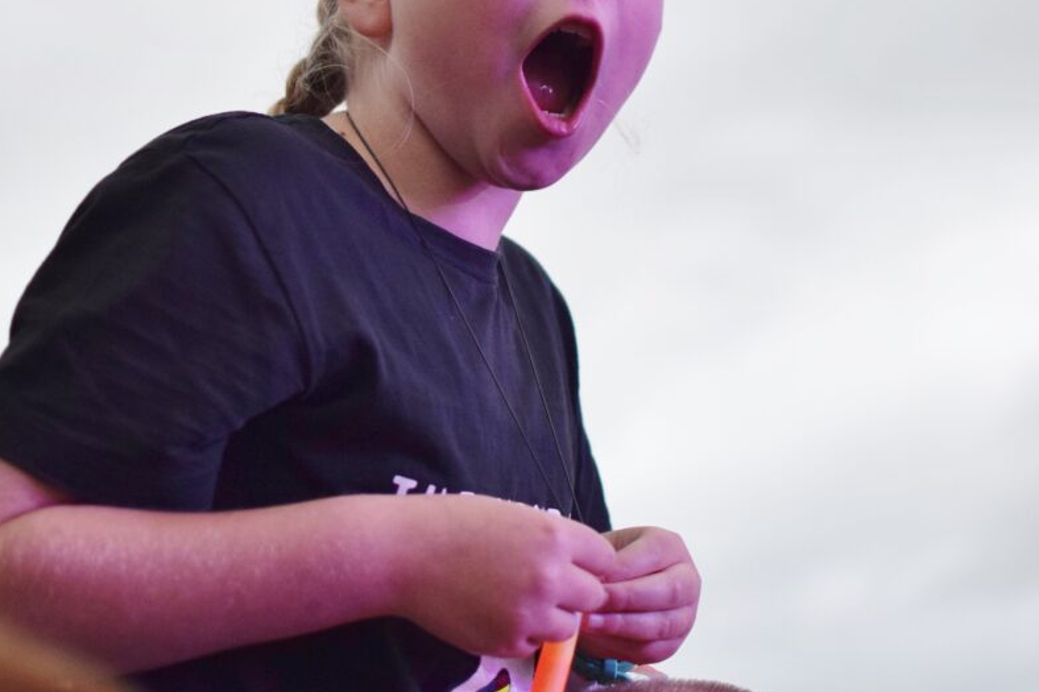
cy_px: 183
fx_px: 2767
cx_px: 571
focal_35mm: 96
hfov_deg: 21.3
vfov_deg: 14.2
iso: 800
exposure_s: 1/500
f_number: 2.2
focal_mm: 35
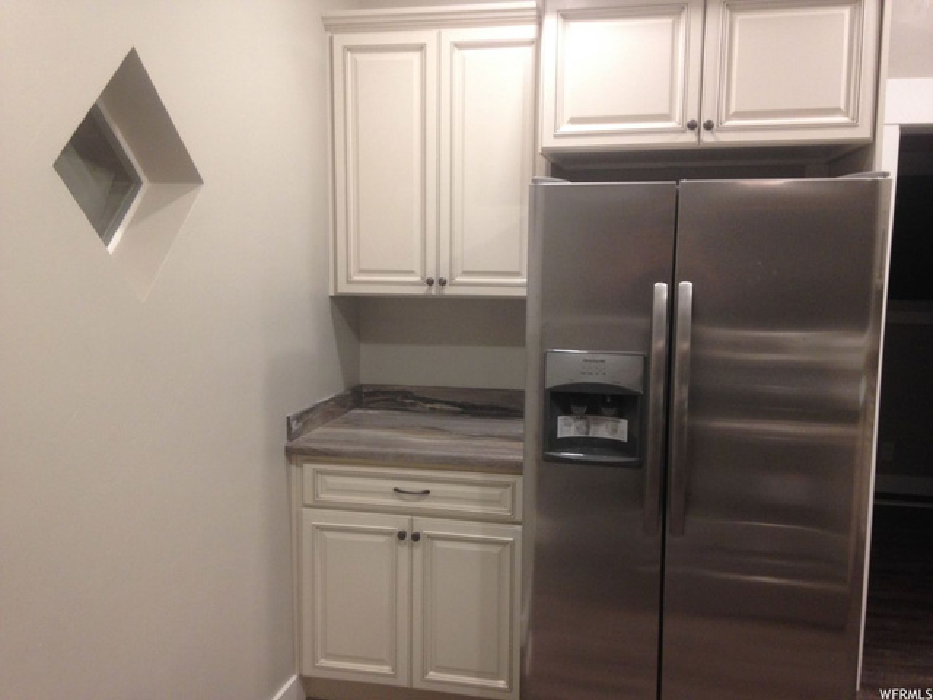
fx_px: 889
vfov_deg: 42.9
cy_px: 350
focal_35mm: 33
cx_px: 466
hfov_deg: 55.4
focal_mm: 4.12
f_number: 2.4
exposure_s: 1/20
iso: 100
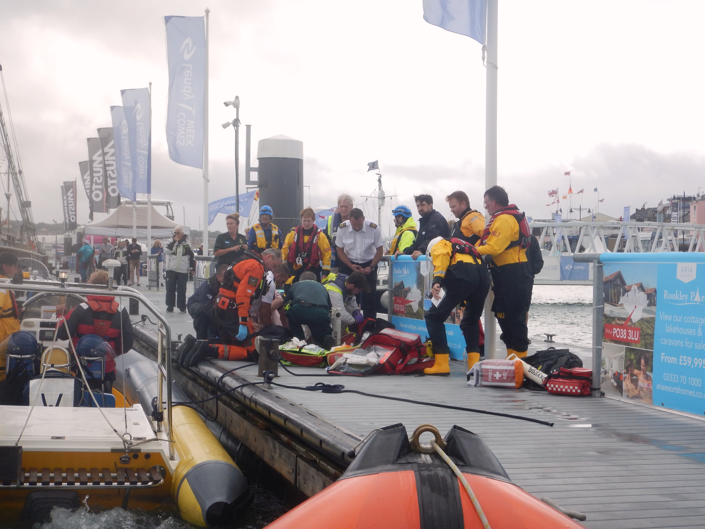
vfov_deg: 26.1
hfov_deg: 34.3
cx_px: 352
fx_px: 1141
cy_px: 264
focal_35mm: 56
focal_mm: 10.1
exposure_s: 1/800
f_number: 4.4
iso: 125
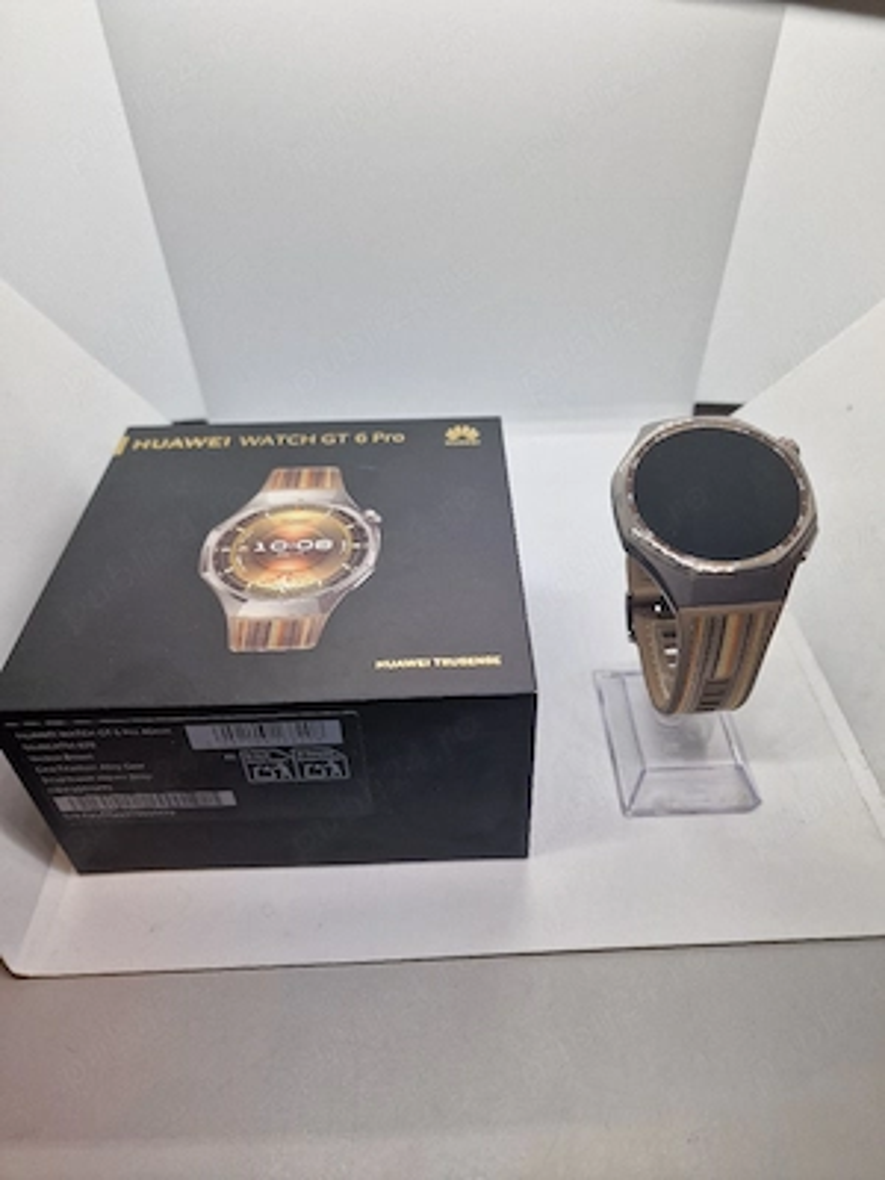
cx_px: 442
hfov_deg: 58.9
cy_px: 590
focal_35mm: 23
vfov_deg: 73.9
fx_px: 784
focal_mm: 6.4
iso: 50
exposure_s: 1/100
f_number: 1.8
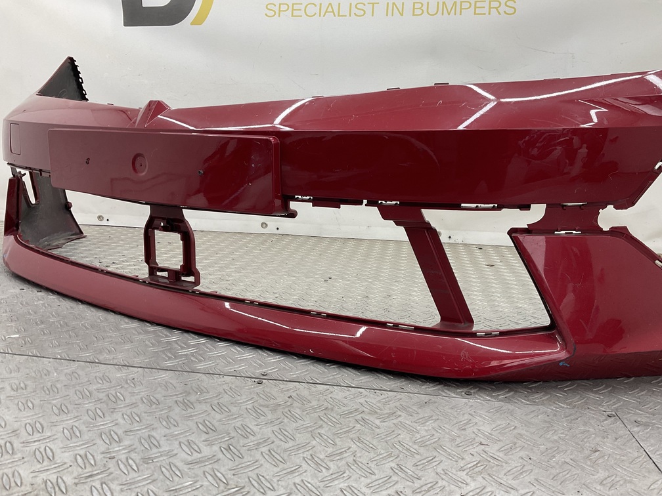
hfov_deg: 61.7
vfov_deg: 48.2
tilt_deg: -11.9
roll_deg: -3.8
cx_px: 331
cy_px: 248
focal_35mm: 29
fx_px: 555
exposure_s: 1/120
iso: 40
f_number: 1.8
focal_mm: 3
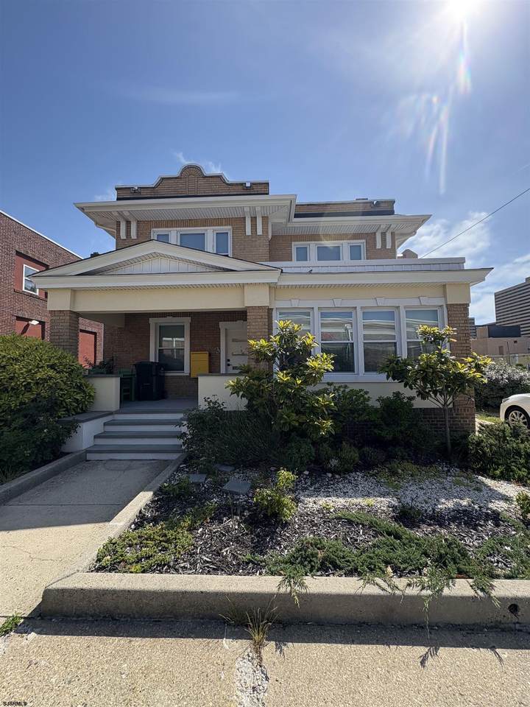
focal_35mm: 14
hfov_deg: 85.7
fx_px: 286
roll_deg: +1.0
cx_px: 265
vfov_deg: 102.1
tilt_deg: +2.2
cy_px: 354
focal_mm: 2.22
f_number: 2.2
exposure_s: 1/1198
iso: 64
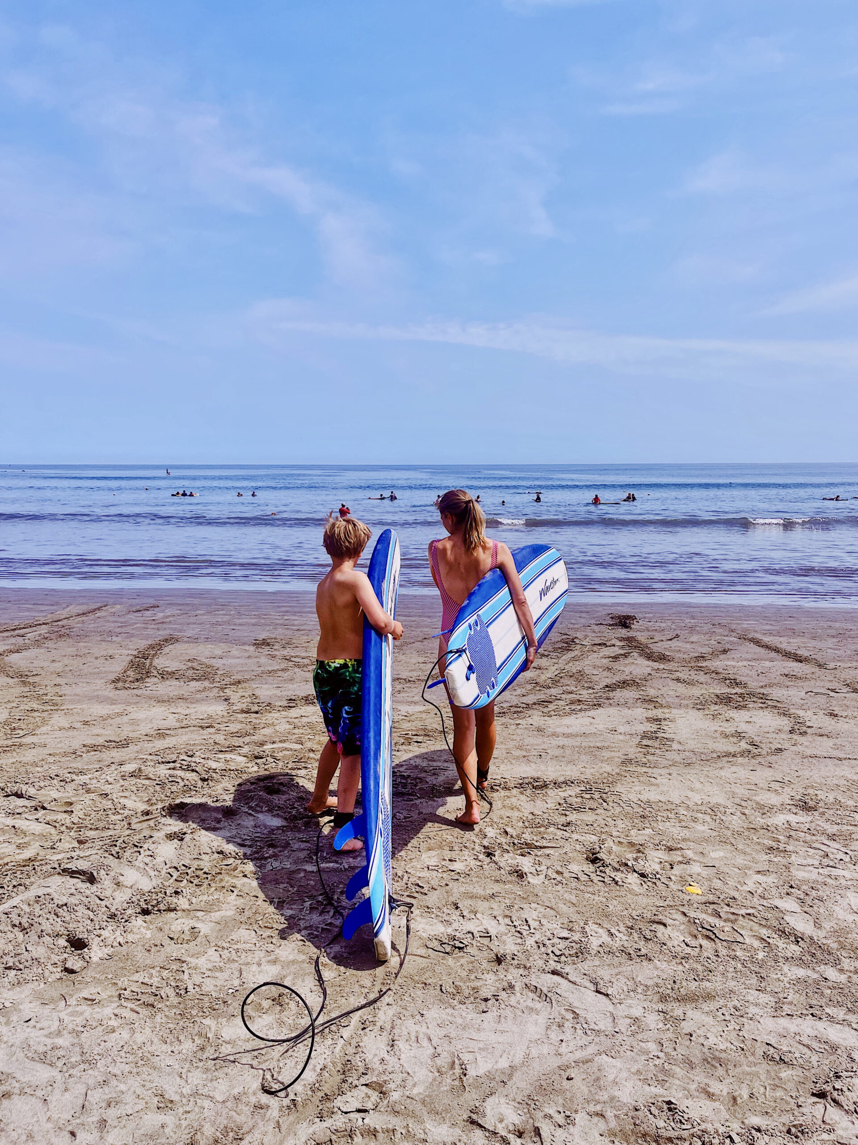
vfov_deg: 67.3
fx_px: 859
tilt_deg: -8.6
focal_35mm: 26
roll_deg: -0.7
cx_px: 429
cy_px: 572
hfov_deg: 53.1
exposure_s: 1/6579
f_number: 1.6
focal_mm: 5.1
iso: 32
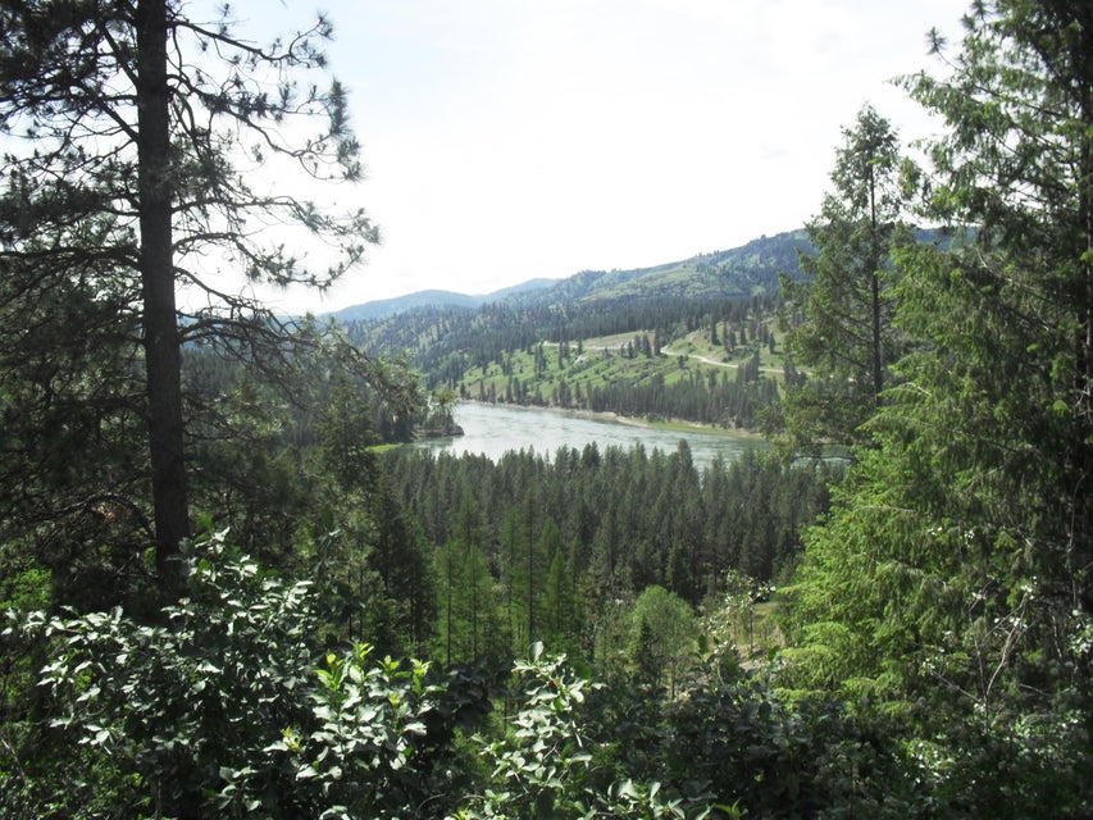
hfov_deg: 52.6
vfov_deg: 40.7
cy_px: 410
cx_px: 546
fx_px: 1105
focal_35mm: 35
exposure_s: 1/125
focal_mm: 6.3
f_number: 8.4
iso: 100
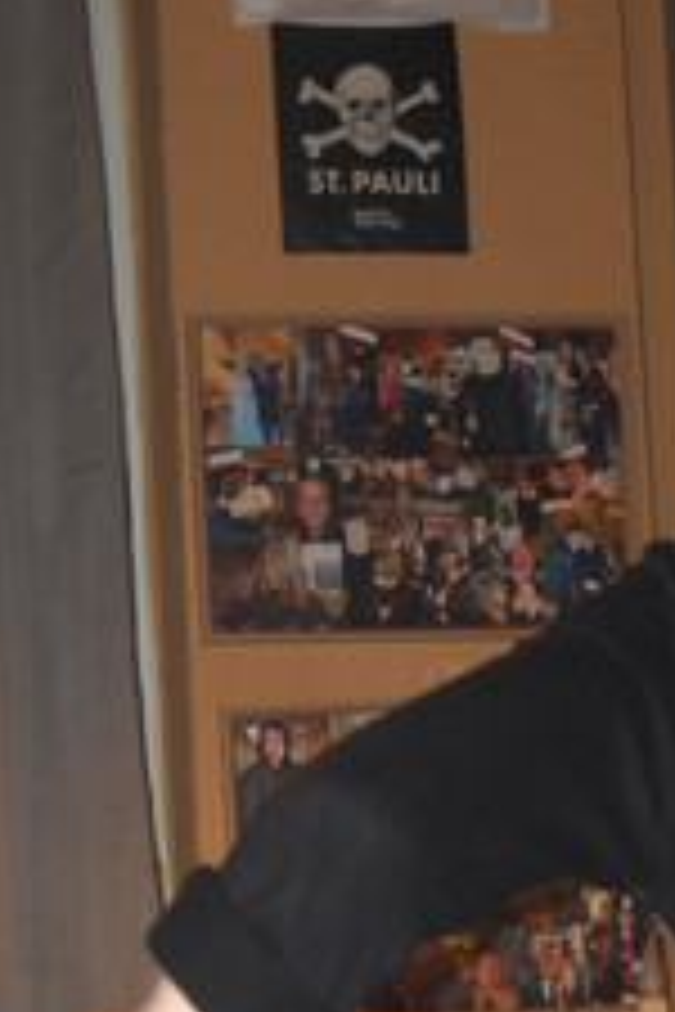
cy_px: 1030
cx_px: 385
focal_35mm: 100
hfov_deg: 13.7
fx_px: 2812
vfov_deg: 19.8
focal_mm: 30.2
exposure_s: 1/15
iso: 800
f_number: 4.5
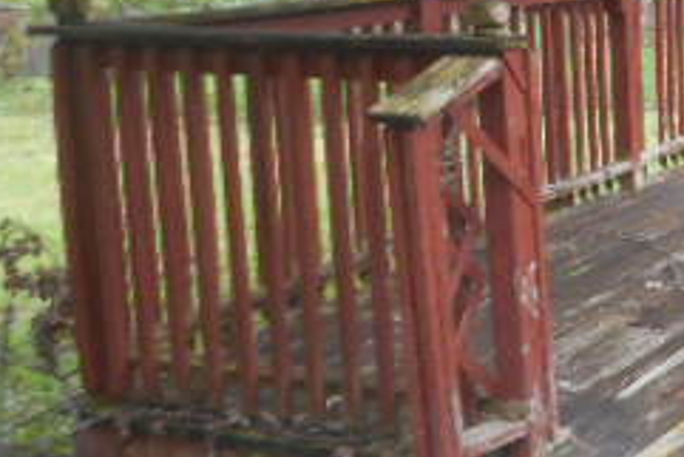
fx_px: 1312
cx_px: 894
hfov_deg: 25.2
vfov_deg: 19.6
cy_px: 94
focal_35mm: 69
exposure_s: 1/30
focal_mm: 4.5
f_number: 3.7
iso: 180
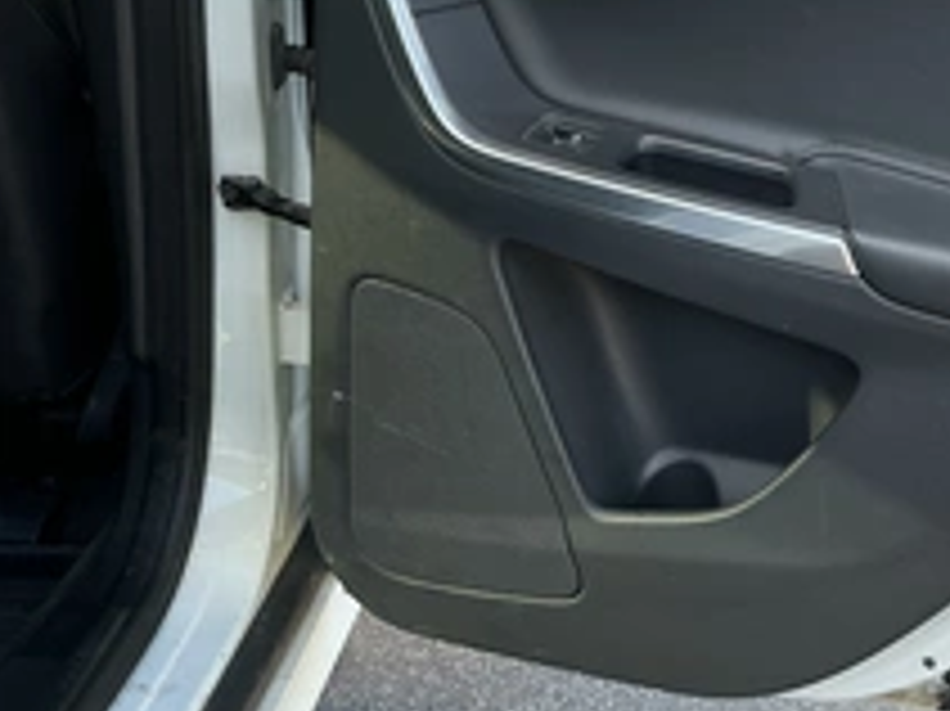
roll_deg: -8.3
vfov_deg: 27.4
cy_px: 252
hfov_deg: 33.8
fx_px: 1454
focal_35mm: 53
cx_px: 891
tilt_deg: -16.5
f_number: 1.8
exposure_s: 1/125
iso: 16
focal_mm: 3
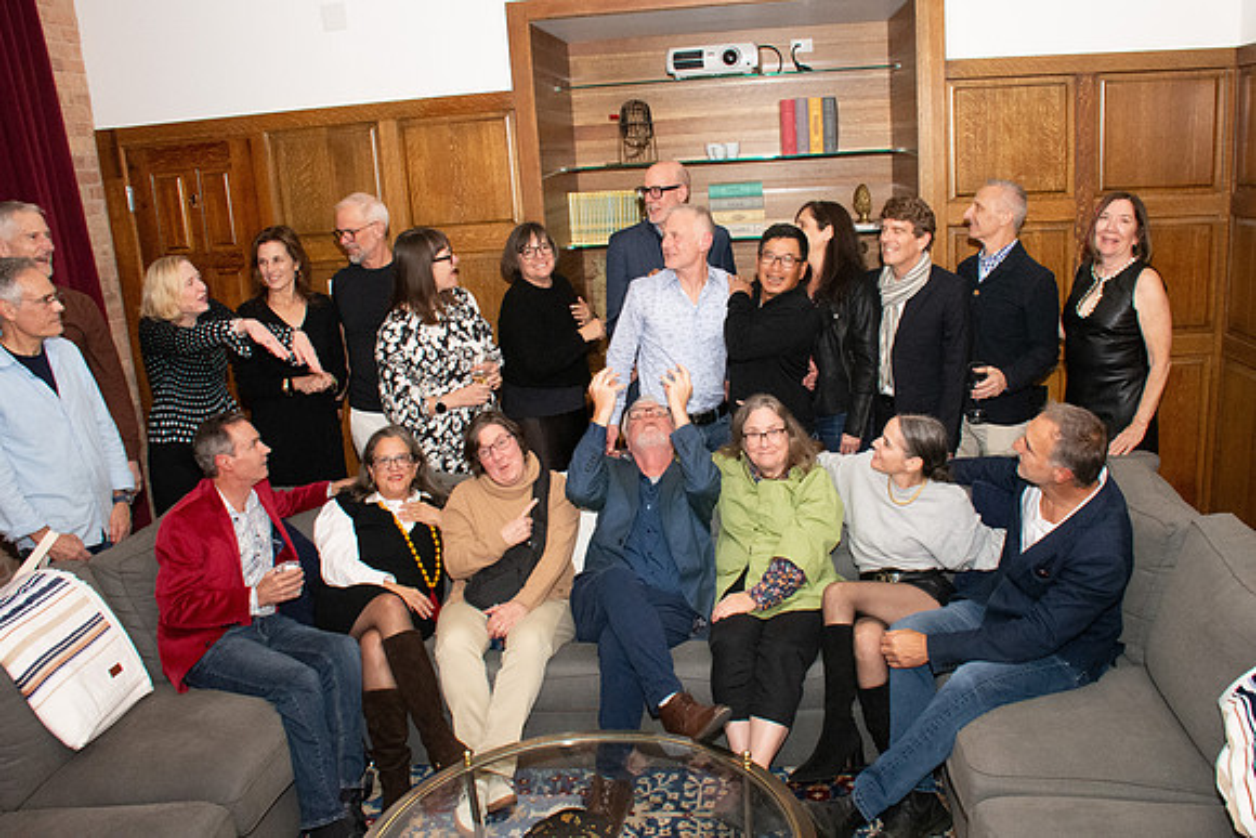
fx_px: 1001
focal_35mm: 29
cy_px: 420
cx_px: 650
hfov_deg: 64.2
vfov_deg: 45.4
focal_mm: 18
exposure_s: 1/200
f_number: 9
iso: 5000
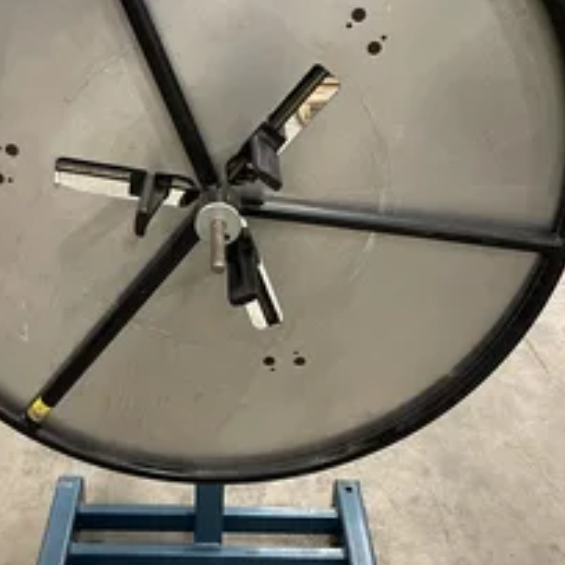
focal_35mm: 45
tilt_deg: -26.9
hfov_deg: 37.4
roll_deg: -2.5
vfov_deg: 37.5
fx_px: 831
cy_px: 263
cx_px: 222
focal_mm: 4.2
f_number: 1.6
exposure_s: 1/40
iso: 400
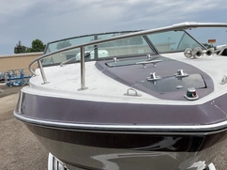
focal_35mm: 48
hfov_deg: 39.4
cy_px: 97
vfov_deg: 30.2
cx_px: 143
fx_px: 314
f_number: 1.8
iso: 25
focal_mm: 3
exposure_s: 1/770
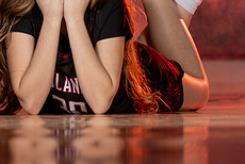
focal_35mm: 549
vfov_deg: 2.5
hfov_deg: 3.7
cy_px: 11
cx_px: 4
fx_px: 3741
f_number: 6.3
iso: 80
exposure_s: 1/160
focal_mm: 160
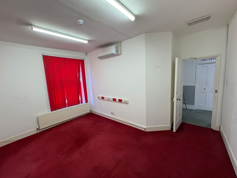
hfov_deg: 102.1
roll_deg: +3.2
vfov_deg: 85.7
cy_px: 89
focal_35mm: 14
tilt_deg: -6.0
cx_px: 118
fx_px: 96
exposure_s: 1/100
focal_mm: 2.22
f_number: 2.2
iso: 125
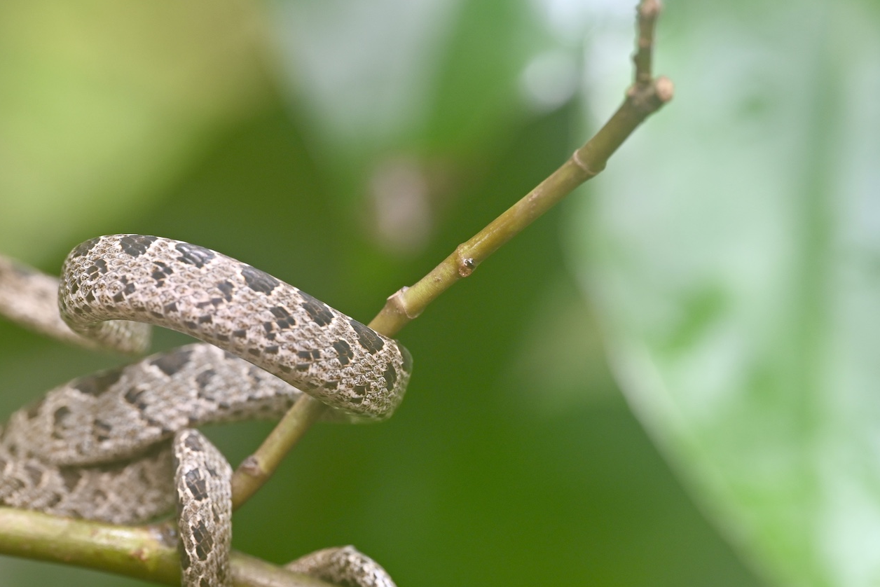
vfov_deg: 6.4
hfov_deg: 9.6
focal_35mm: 214
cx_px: 177
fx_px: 5232
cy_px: 311
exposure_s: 1/125
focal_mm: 105
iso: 180
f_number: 5.6
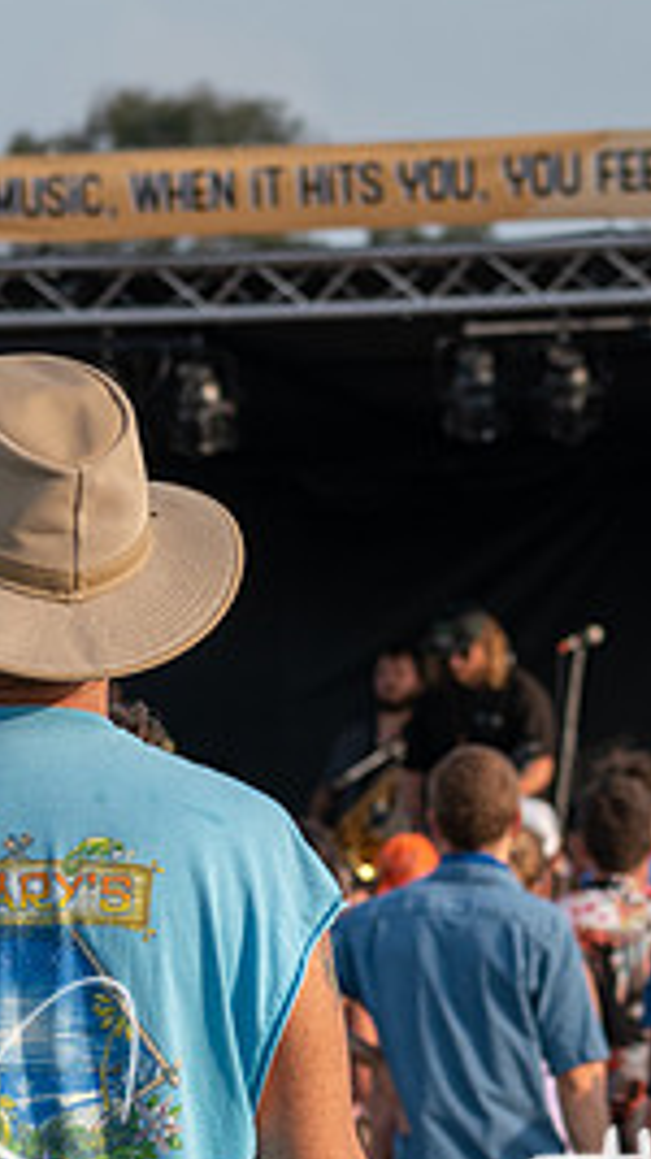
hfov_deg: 3.5
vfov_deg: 6.2
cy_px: 810
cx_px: 525
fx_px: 10690
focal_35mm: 348
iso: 200
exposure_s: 1/640
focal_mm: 102
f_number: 6.3
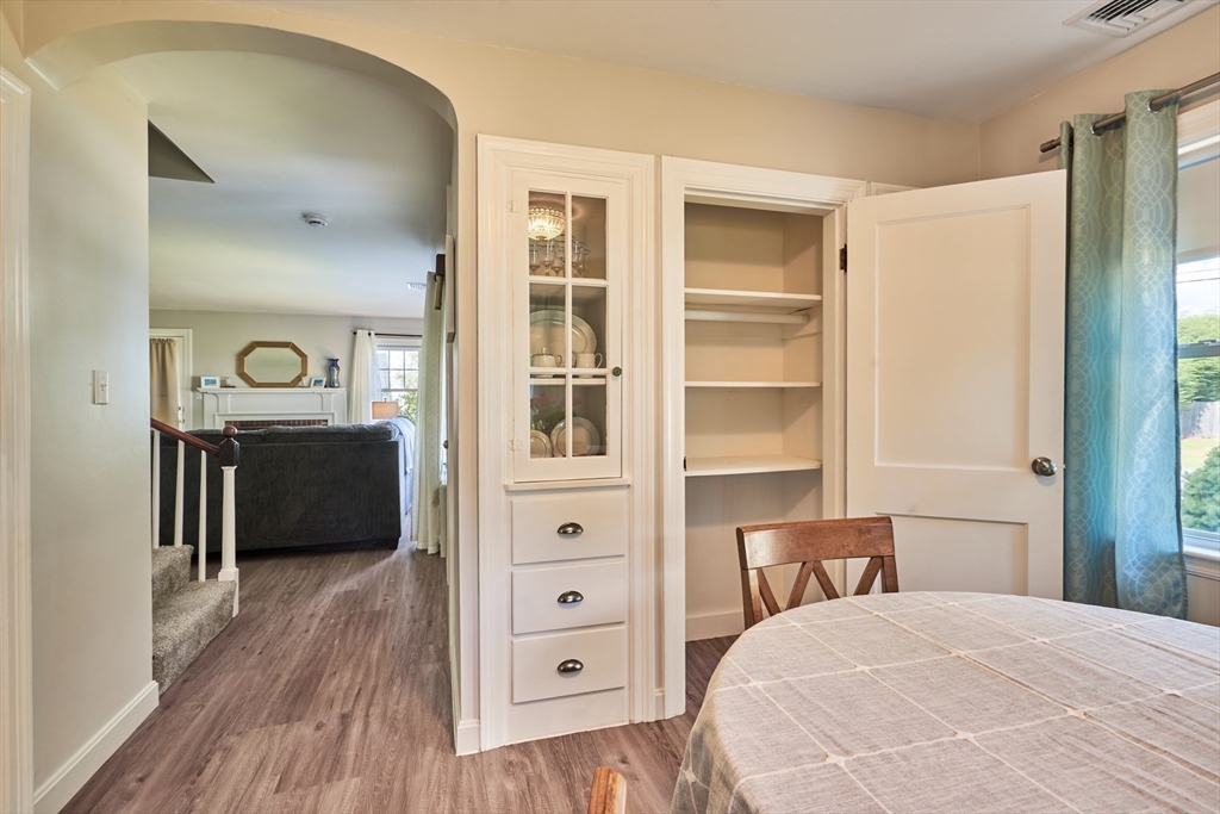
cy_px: 407
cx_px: 610
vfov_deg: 73.8
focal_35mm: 16
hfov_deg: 96.7
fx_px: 542
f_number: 10
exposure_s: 1/15
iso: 250
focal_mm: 16
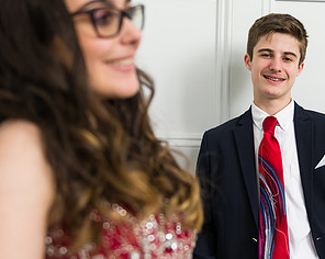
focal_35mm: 70
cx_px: 203
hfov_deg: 27.1
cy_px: 125
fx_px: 672
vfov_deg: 21.8
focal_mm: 38
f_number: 3.2
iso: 1000
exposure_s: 1/400
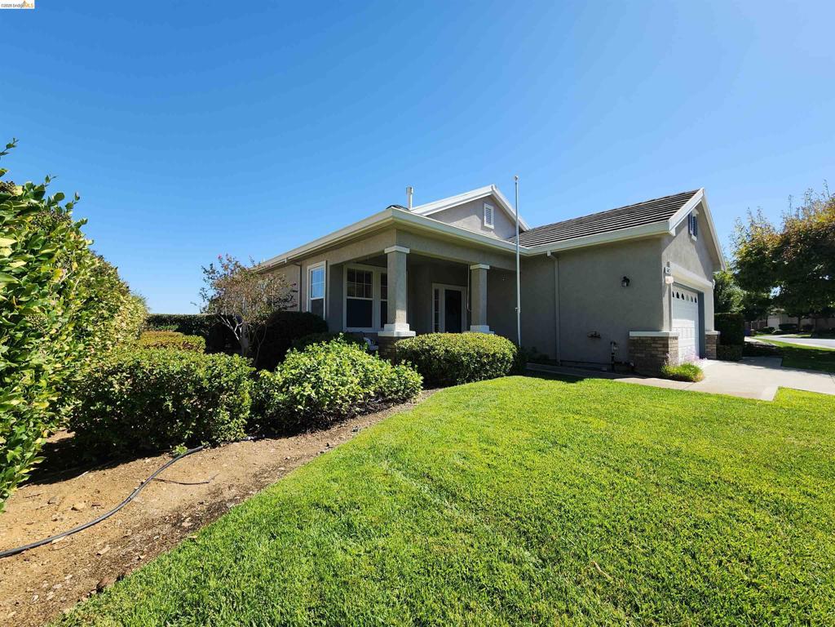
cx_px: 418
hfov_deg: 106.2
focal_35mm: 13
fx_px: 314
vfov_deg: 89.9
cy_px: 314
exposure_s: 1/1480
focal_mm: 2.2
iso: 50
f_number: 2.2
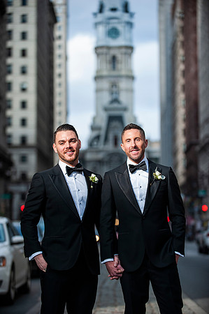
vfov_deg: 20.0
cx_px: 104
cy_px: 157
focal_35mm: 102
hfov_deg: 13.4
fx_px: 890
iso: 800
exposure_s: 1/4000
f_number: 2.8
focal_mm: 102
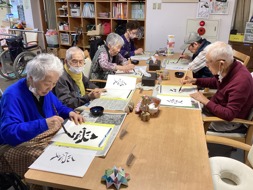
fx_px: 227
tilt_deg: -23.3
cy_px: 95
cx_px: 126
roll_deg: +0.9
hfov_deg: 58.4
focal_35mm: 31
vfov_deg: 45.4
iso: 100
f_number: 2.4
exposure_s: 1/50
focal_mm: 3.3
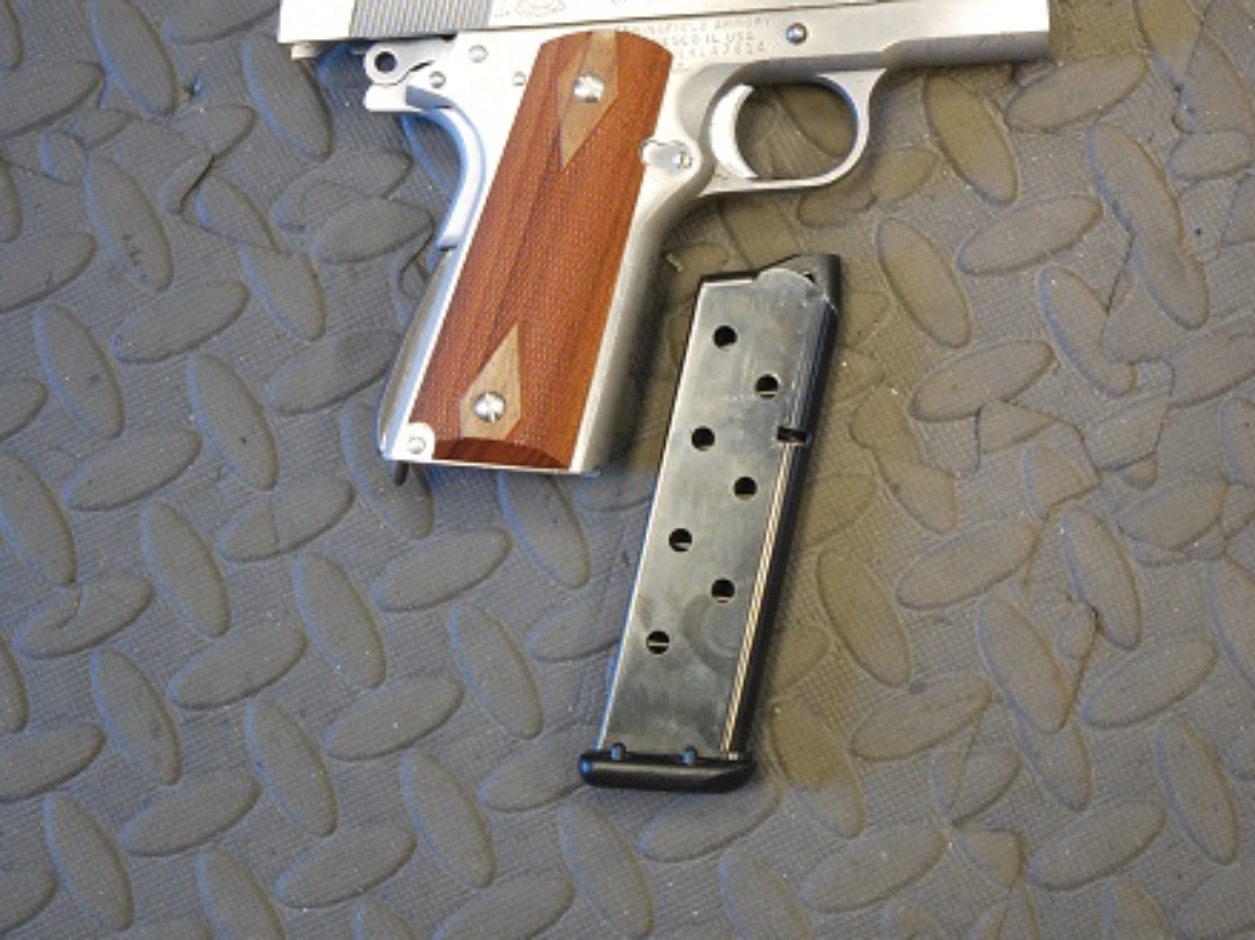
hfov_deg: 26.0
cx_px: 709
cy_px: 387
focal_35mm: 75
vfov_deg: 19.6
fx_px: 2718
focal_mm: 38
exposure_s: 1/30
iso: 900
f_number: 4.2
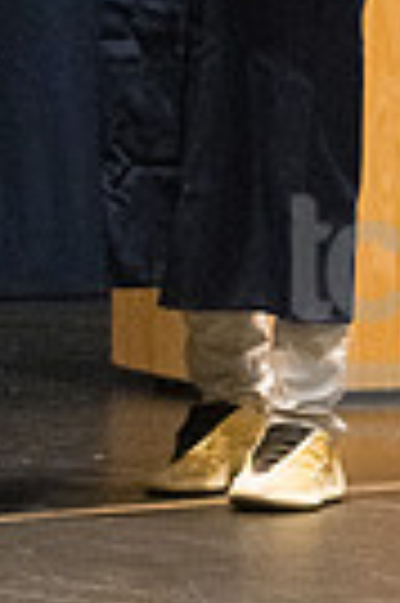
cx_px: -97
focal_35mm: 730
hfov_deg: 1.9
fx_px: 12197
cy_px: -171
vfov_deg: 2.8
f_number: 4.5
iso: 8000
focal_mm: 145
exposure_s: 1/250
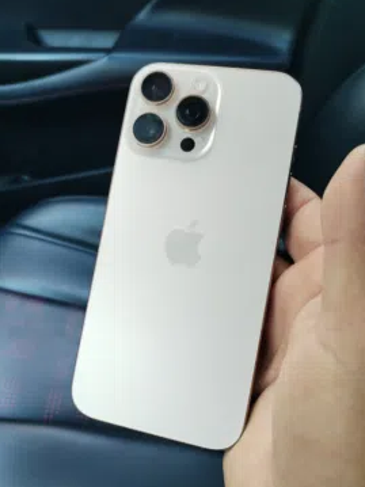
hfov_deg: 48.1
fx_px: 408
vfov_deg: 61.6
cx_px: 166
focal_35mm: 29
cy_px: 263
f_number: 1.8
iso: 344
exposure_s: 1/50
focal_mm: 4.75
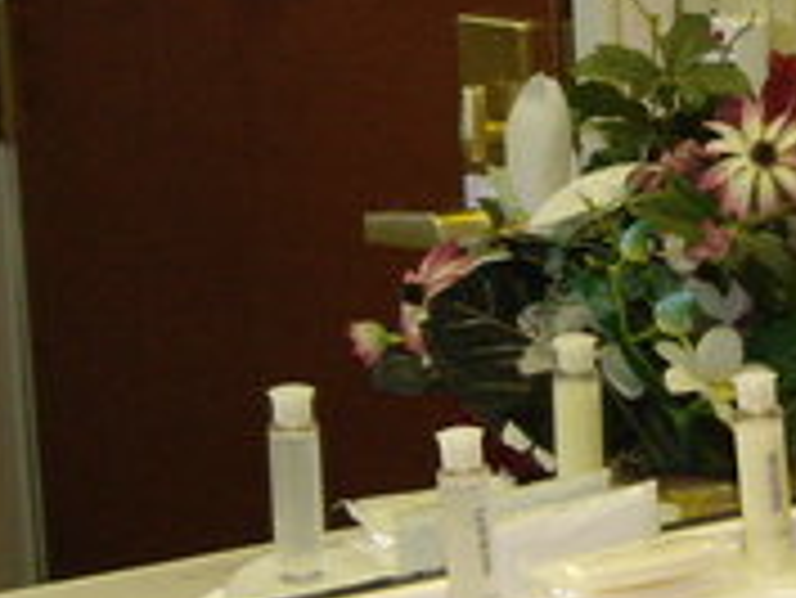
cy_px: 319
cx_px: 890
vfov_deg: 8.6
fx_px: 3958
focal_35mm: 172
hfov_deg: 11.3
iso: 200
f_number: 2.8
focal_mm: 7.9
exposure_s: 1/80
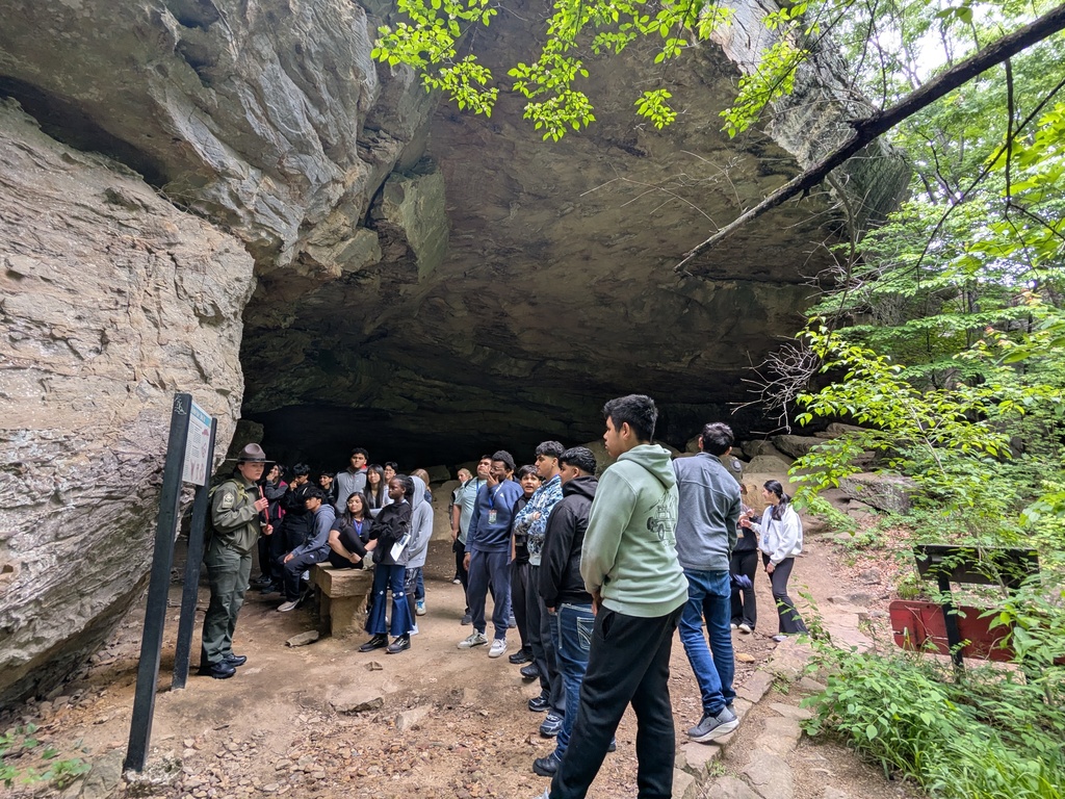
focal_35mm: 16
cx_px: 532
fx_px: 492
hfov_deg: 94.5
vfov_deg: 78.1
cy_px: 400
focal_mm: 2.35
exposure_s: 1/60
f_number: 2.2
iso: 58
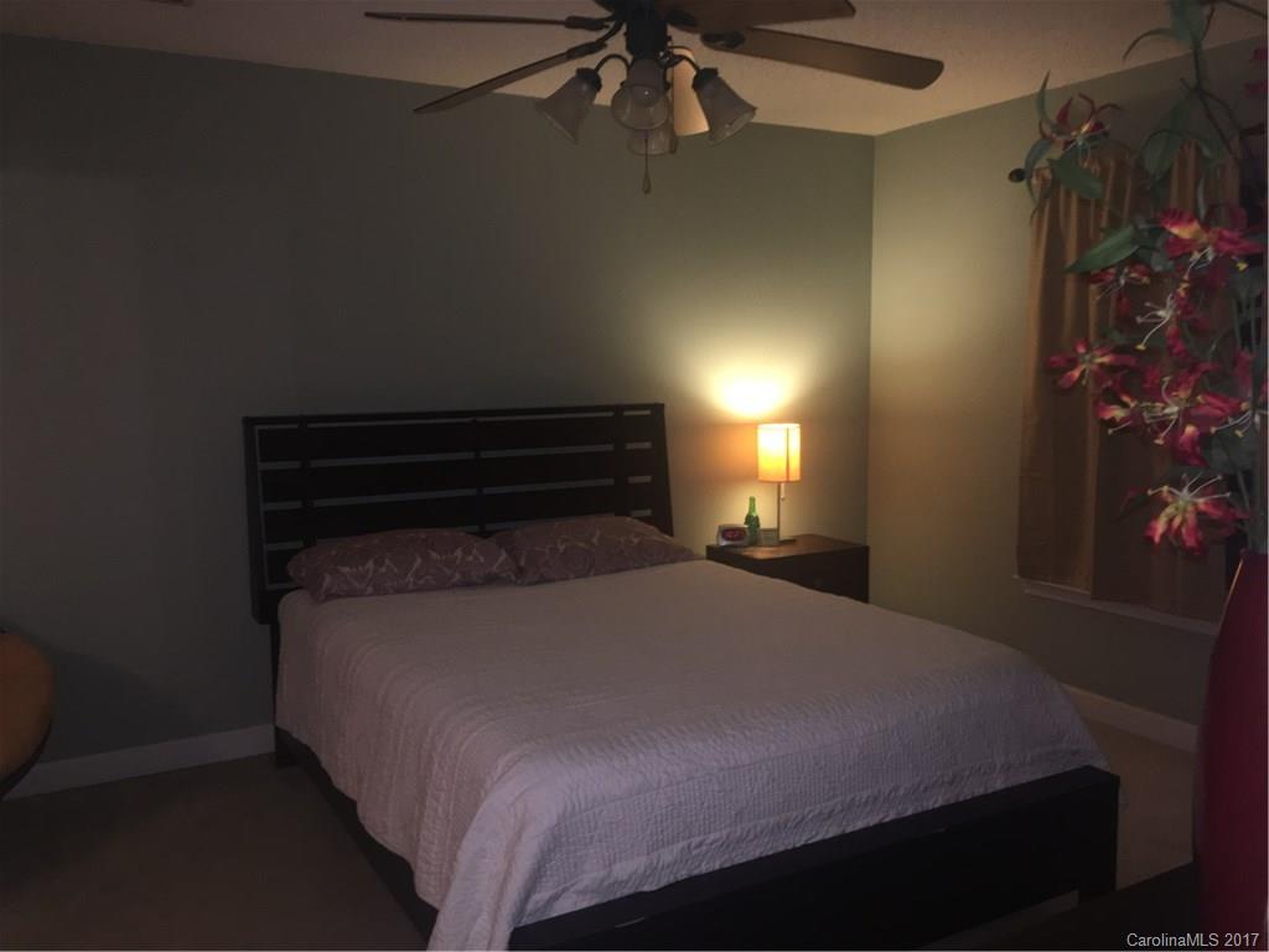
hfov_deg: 61.7
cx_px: 634
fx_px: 1063
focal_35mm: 29
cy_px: 476
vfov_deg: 48.2
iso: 64
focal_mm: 4.15
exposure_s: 1/16
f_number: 2.2
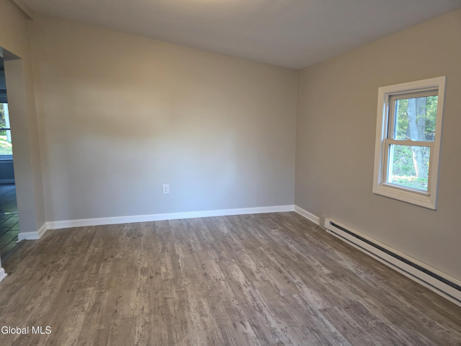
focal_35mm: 23
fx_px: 306
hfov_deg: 73.9
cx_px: 230
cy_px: 173
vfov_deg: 58.9
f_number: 1.7
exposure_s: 1/120
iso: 400
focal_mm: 6.3
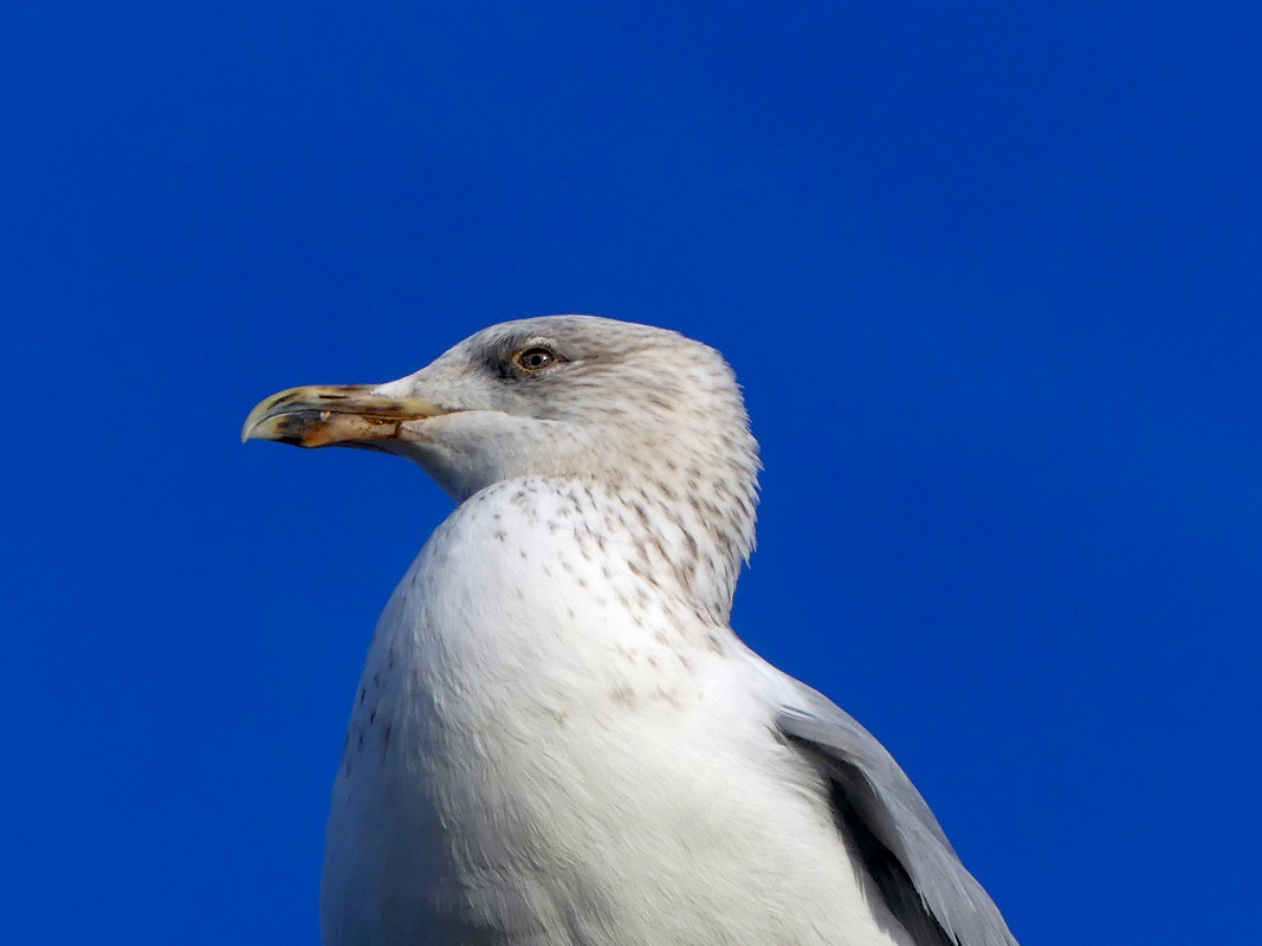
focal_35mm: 1200
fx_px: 43744
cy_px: 473
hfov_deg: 1.7
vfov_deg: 1.2
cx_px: 631
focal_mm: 108
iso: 100
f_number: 4
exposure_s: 1/800
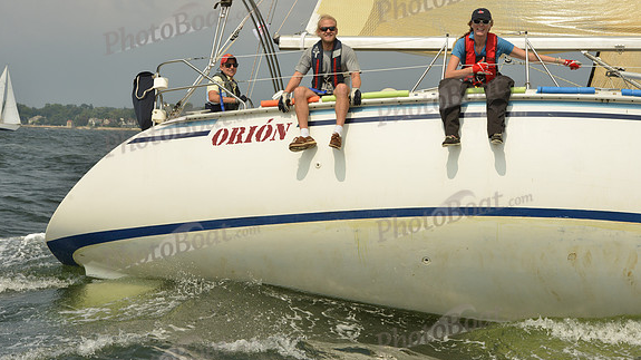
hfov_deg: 28.6
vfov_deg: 16.3
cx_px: 319
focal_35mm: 74
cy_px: 171
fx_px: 1257
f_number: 10
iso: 320
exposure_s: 1/1250
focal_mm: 70
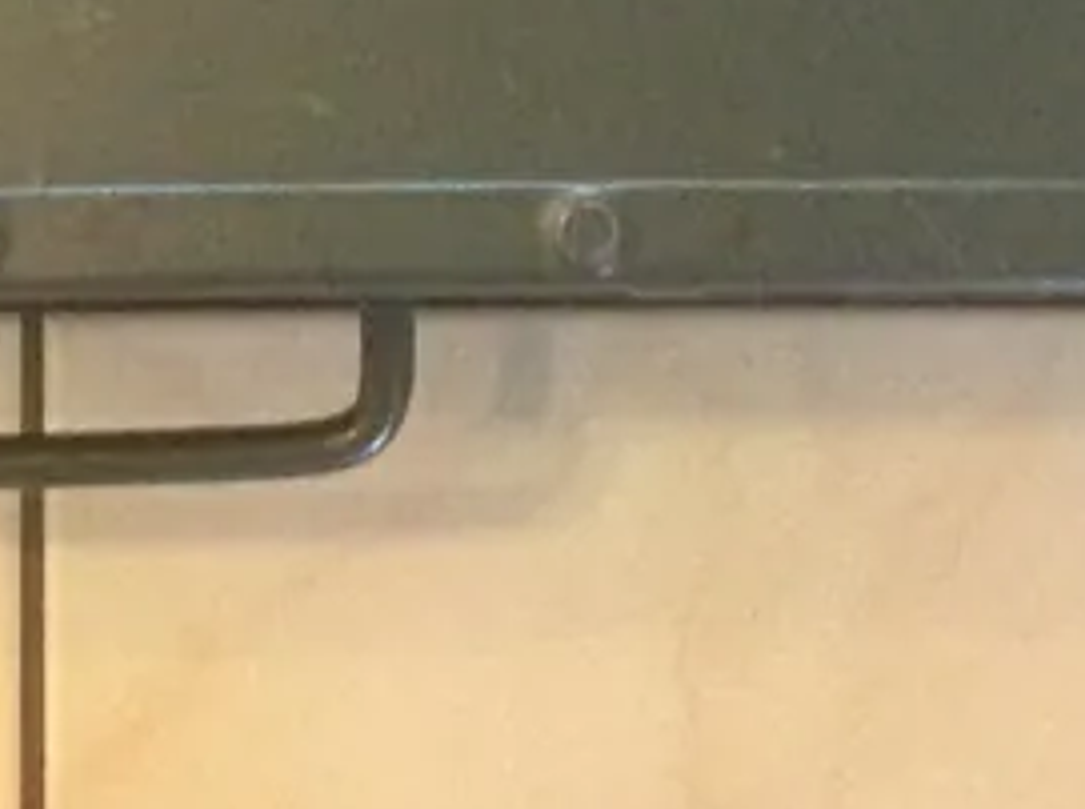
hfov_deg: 15.2
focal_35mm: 129
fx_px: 4034
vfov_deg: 10.9
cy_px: -469
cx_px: 180
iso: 800
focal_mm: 4.28
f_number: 2.4
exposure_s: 1/15
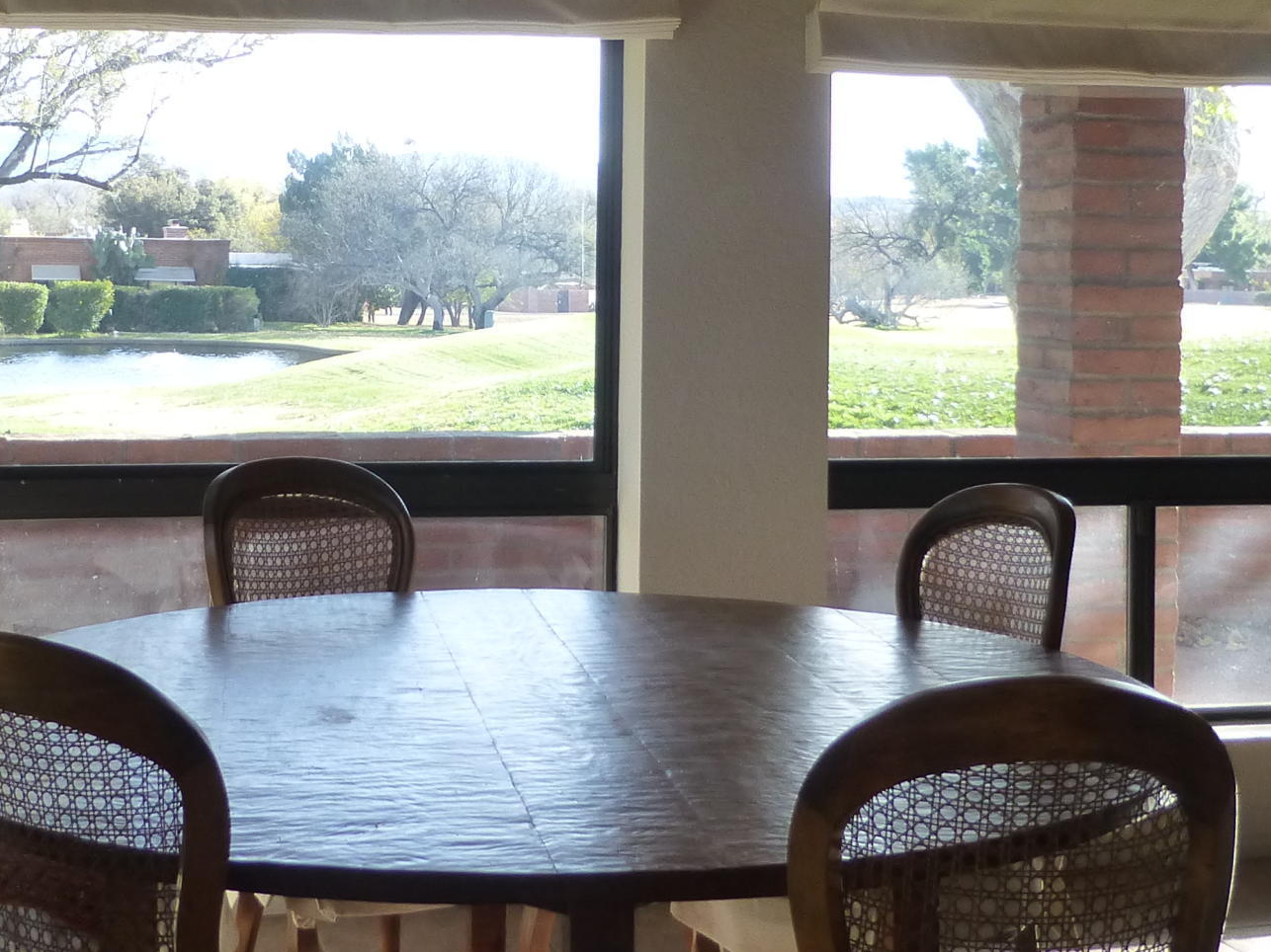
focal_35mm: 56
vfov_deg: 25.7
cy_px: 219
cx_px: 542
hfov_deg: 34.3
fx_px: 2056
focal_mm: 4.3
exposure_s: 1/125
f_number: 3.3
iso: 160
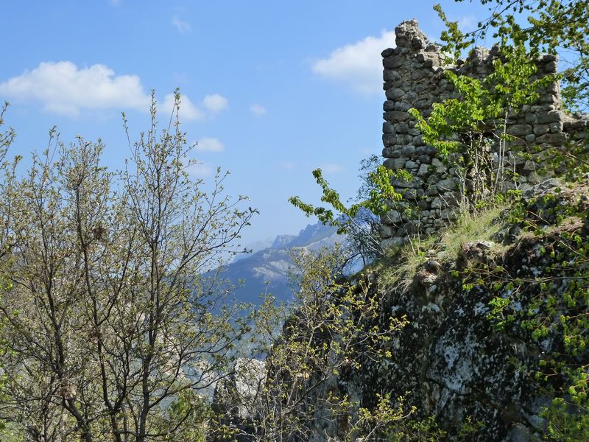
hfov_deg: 34.9
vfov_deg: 26.6
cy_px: 221
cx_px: 294
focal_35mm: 55
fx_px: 936
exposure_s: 1/500
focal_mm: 9.1
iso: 200
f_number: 4.5
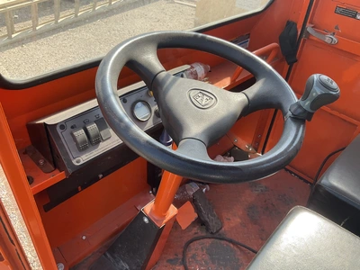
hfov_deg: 61.7
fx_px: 302
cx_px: 180
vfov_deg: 48.2
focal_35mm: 29
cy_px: 135
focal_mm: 3
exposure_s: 1/299
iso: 25
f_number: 1.8
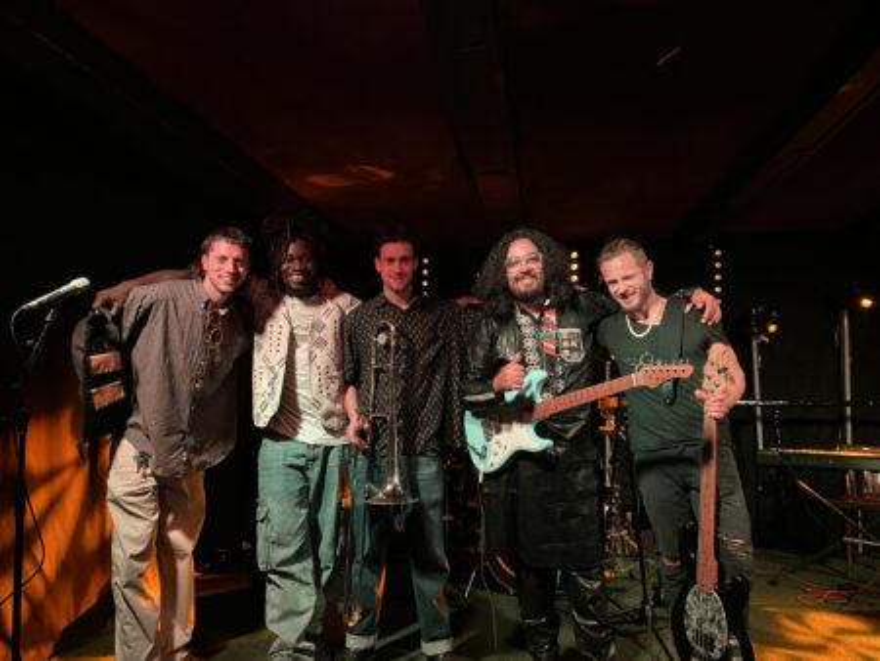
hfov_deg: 67.3
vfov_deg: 53.1
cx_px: 440
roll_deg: +0.2
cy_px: 330
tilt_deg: +4.1
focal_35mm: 26
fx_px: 661
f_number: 1.8
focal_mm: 4.25
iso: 640
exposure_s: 1/25
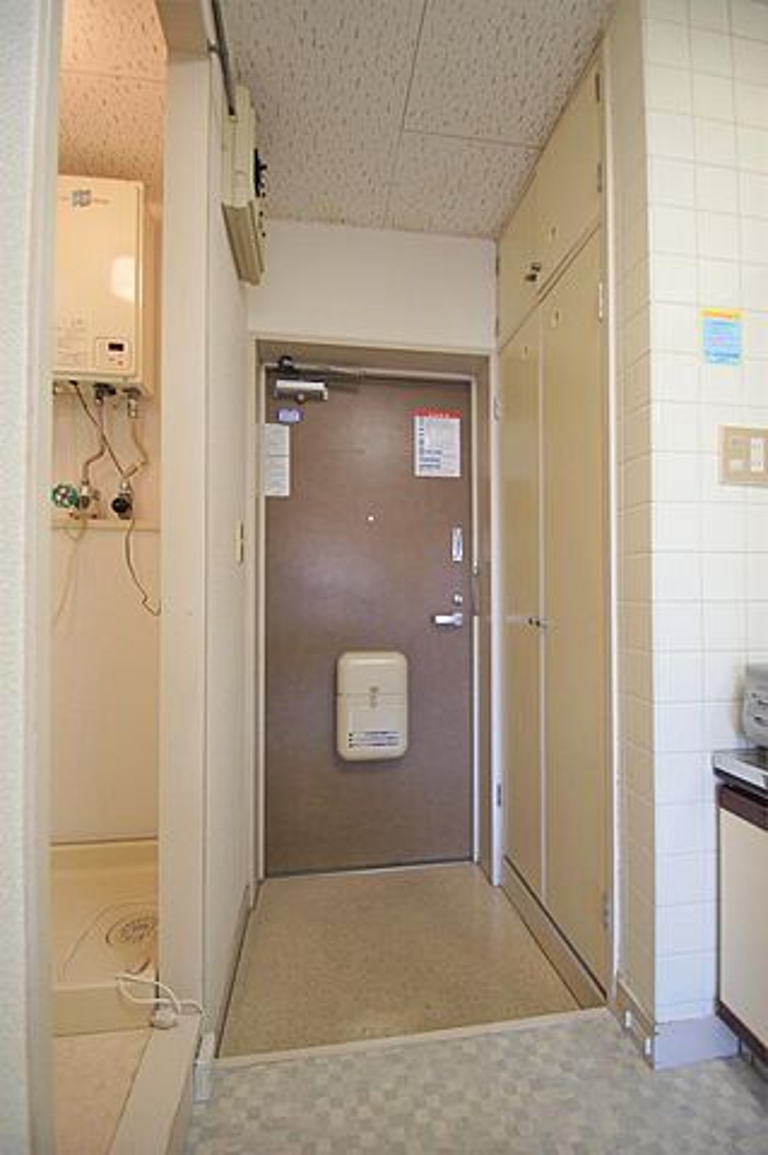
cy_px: 578
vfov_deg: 100.4
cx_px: 384
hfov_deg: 77.2
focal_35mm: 15
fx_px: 481
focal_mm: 10
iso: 250
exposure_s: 1/30
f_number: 3.5
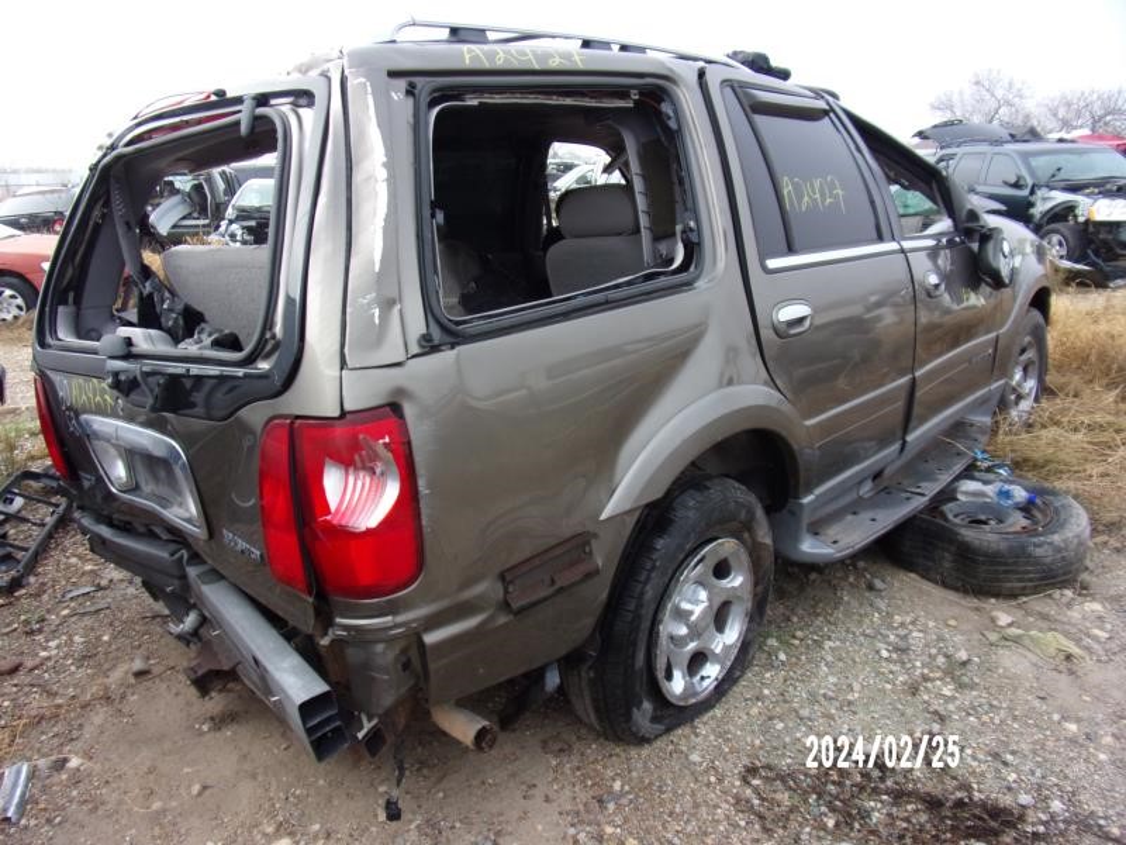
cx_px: 563
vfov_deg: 56.8
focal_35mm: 24
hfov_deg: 71.6
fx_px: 781
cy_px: 422
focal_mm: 4.3
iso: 80
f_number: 3.3
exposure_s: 1/160
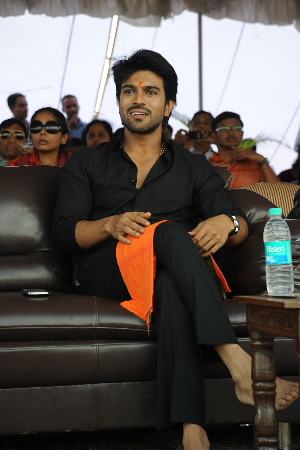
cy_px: 225
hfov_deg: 11.4
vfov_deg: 17.1
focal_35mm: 120
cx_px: 150
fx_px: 1502
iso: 500
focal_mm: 120
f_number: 7.1
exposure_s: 1/125
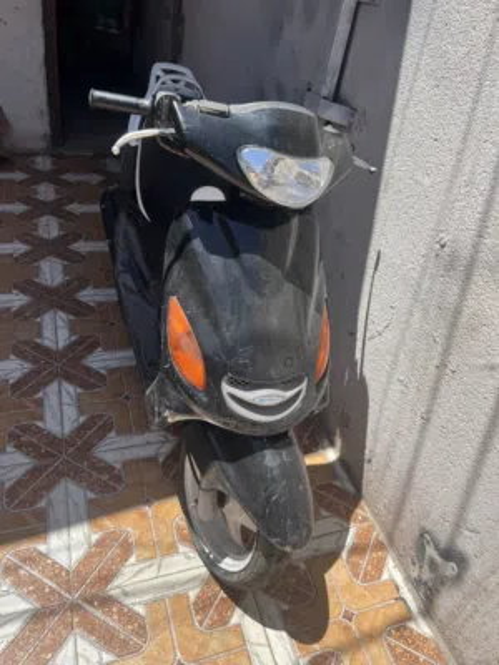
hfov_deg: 53.1
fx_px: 500
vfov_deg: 67.3
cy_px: 332
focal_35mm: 26
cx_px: 250
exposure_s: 1/2632
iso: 50
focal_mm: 5.7
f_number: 1.5
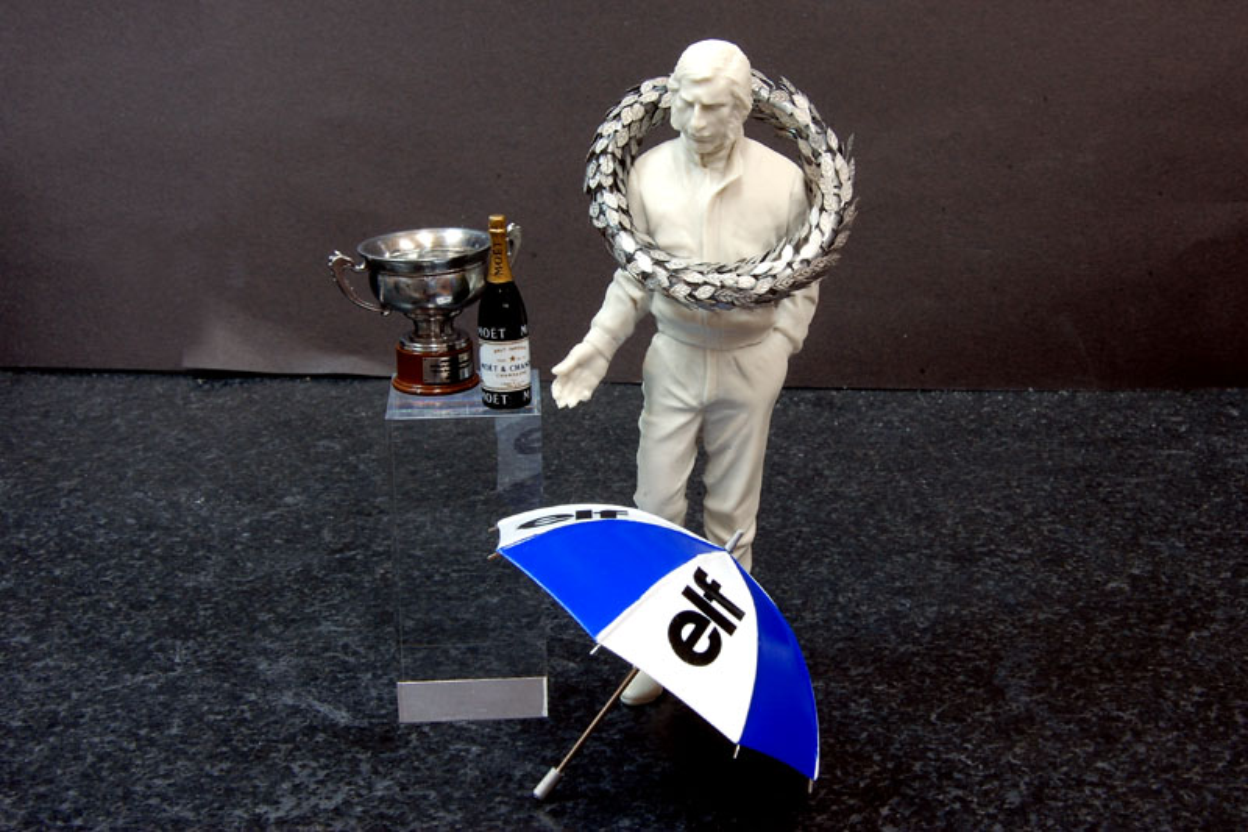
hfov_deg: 33.4
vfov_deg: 22.6
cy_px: 416
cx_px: 624
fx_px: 2079
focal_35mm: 60
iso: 200
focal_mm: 40
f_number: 25
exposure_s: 2.2
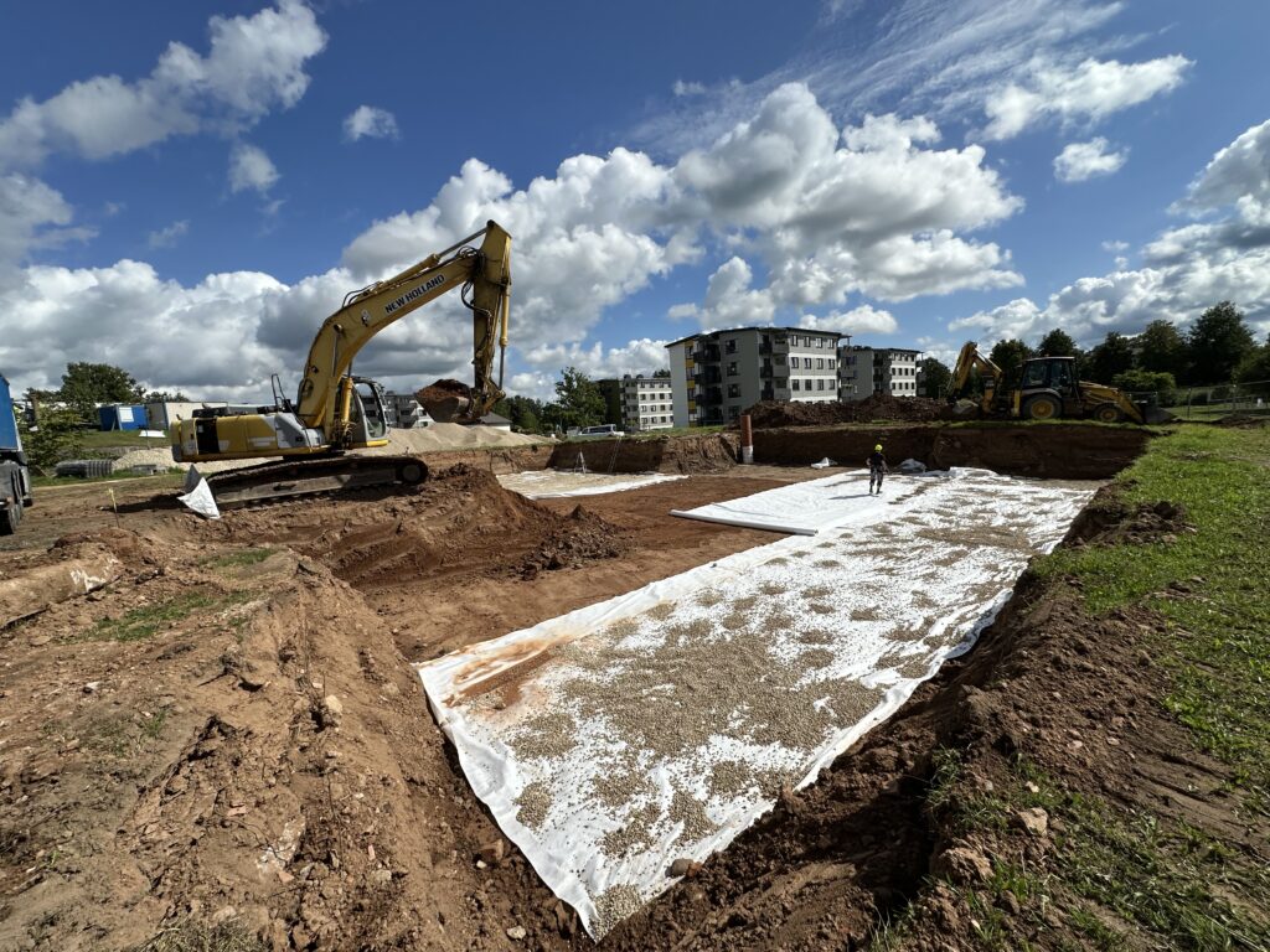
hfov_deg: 102.1
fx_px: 514
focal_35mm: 14
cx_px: 635
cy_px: 476
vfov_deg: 85.7
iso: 50
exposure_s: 1/4464
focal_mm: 2.22
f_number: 2.2
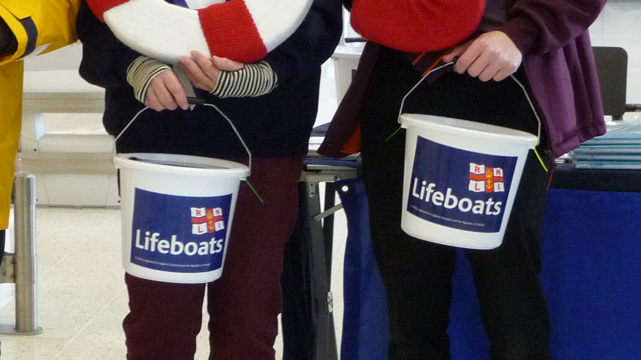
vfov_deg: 10.6
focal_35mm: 114
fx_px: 1938
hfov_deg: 18.7
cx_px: 199
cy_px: 127
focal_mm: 8
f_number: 4.2
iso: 400
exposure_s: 1/30
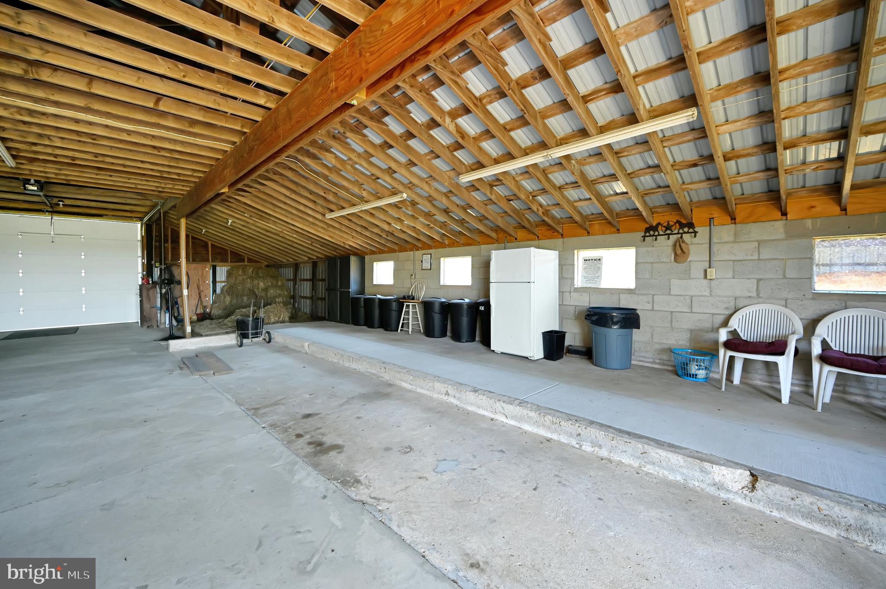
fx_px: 344
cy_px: 294
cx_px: 443
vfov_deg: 81.1
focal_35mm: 14
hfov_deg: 104.3
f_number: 4
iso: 560
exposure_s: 1/125
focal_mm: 14
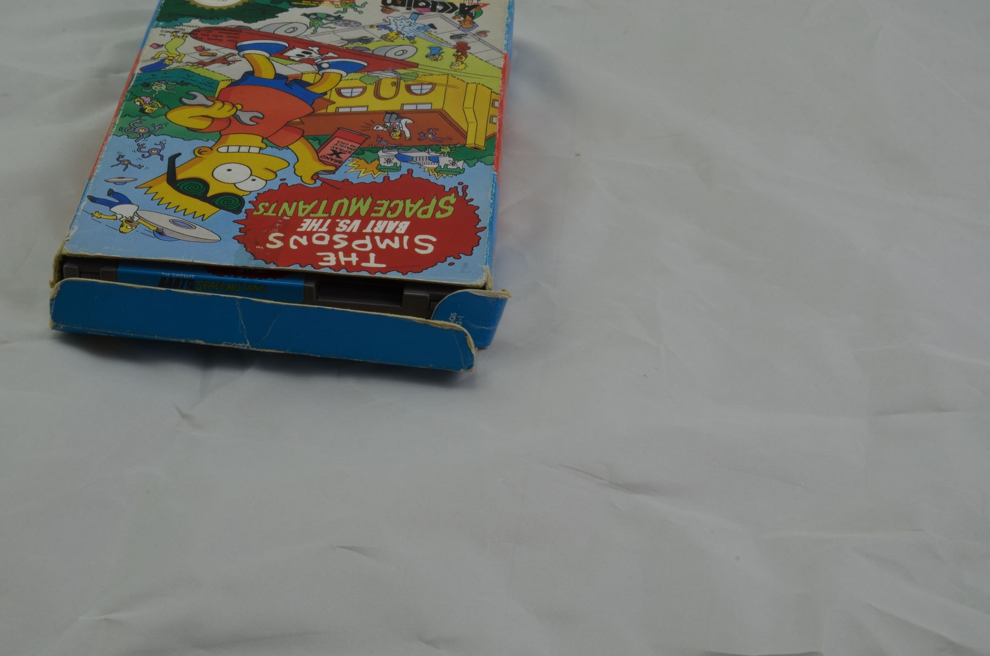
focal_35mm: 60
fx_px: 1647
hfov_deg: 33.5
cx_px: 495
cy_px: 328
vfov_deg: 22.5
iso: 100
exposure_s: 1/3
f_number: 20
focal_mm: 40
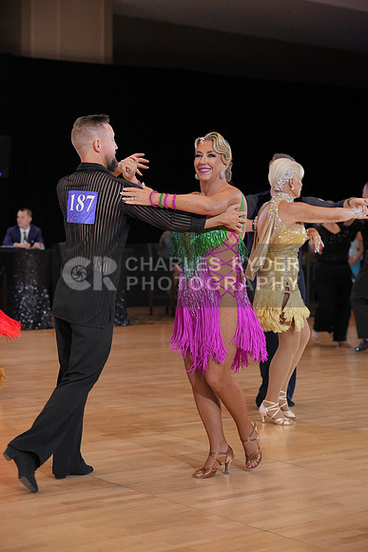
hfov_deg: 19.5
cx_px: 184
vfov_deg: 28.8
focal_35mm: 70
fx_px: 1073
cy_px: 276
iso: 2000
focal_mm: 70
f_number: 3.5
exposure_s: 1/500
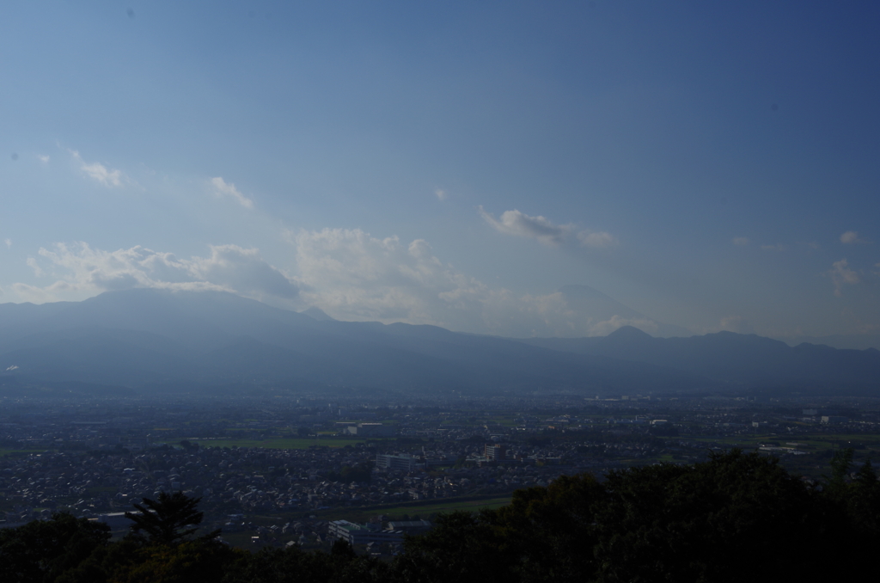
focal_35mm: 46
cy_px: 292
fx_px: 1122
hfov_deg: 42.8
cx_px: 440
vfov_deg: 29.1
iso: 100
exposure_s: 1/500
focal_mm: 31
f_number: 11
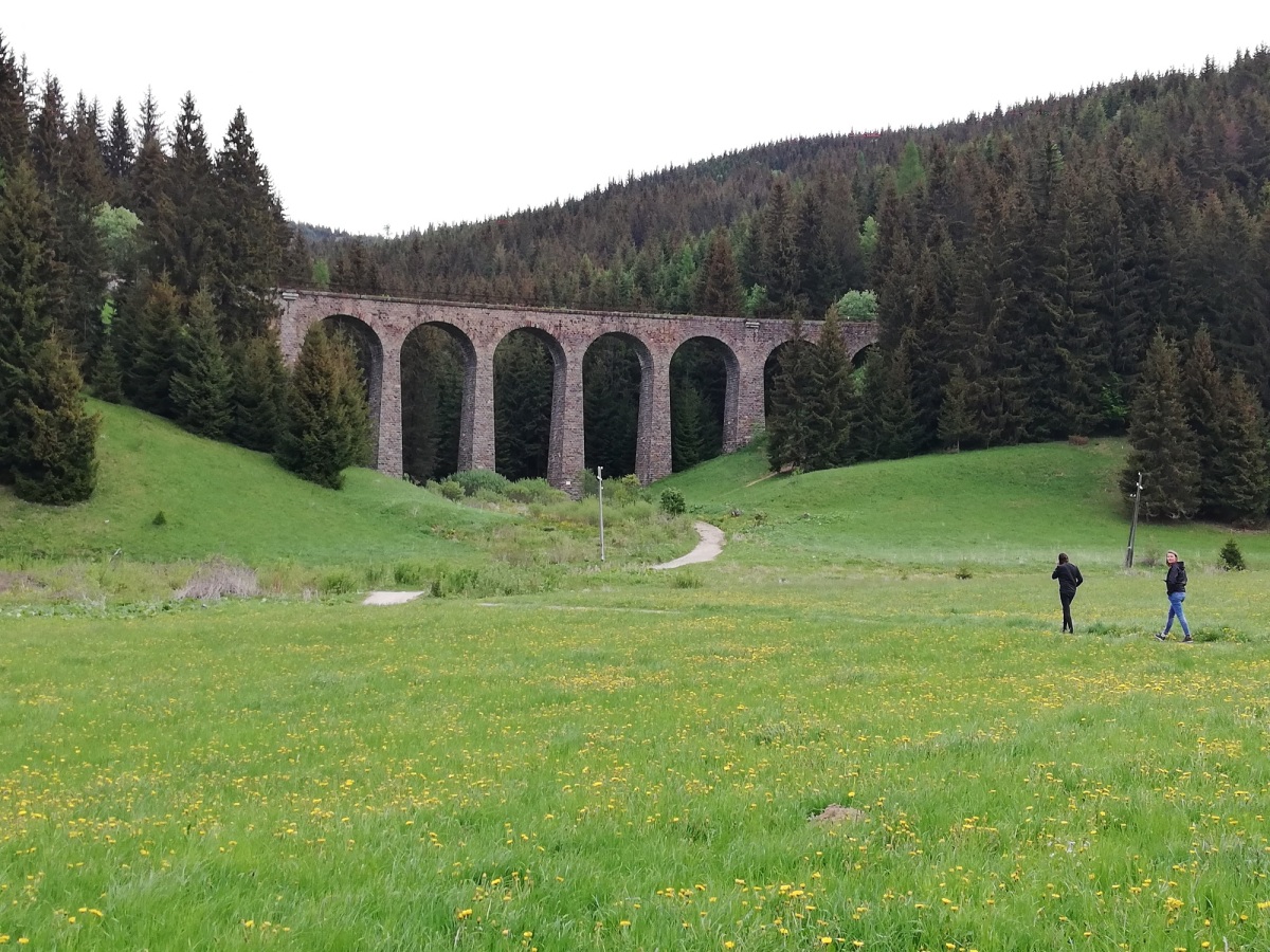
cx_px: 635
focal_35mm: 44
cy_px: 476
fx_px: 1614
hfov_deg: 42.9
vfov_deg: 32.9
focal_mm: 3.81
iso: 80
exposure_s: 1/50
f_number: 2.2
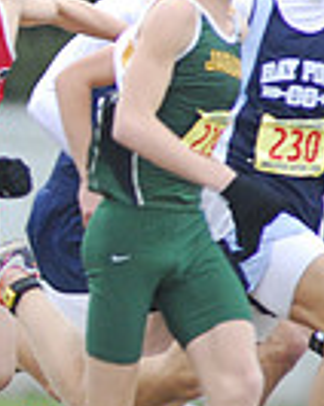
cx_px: -541
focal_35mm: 1843
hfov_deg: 0.8
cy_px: 137
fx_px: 22142
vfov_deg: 1.1
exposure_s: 1/500
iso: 800
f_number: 4
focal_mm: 300
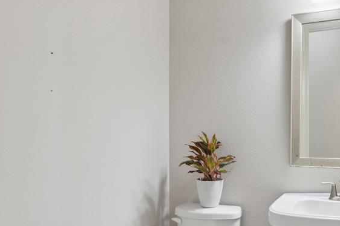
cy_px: 146
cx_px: 237
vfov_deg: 41.8
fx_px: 293
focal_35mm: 31
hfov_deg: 58.4
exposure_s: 1/10
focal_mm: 17
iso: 200
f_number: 5.6
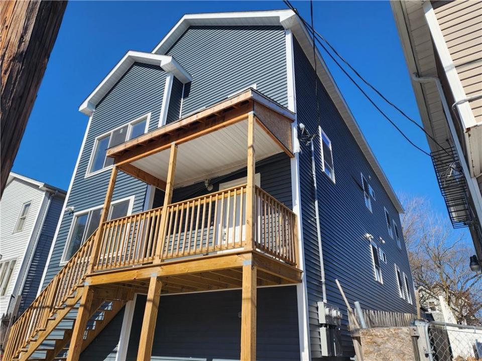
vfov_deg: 58.9
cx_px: 241
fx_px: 320
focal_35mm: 23
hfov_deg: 73.9
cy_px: 180
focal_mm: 6.4
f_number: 1.8
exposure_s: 1/986
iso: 12
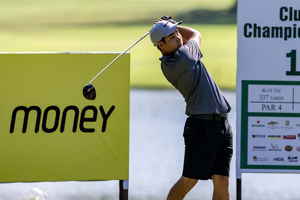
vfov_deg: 3.4
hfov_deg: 5.2
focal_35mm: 400
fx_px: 3333
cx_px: 150
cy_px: 100
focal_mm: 400
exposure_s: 1/2500
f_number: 4.5
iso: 800
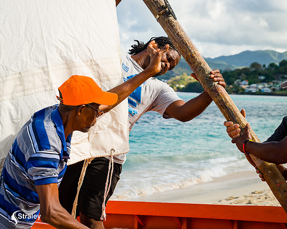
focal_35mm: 79
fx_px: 669
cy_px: 114
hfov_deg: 24.2
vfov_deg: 19.4
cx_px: 128
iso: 160
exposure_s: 1/320
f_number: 6.3
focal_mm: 70
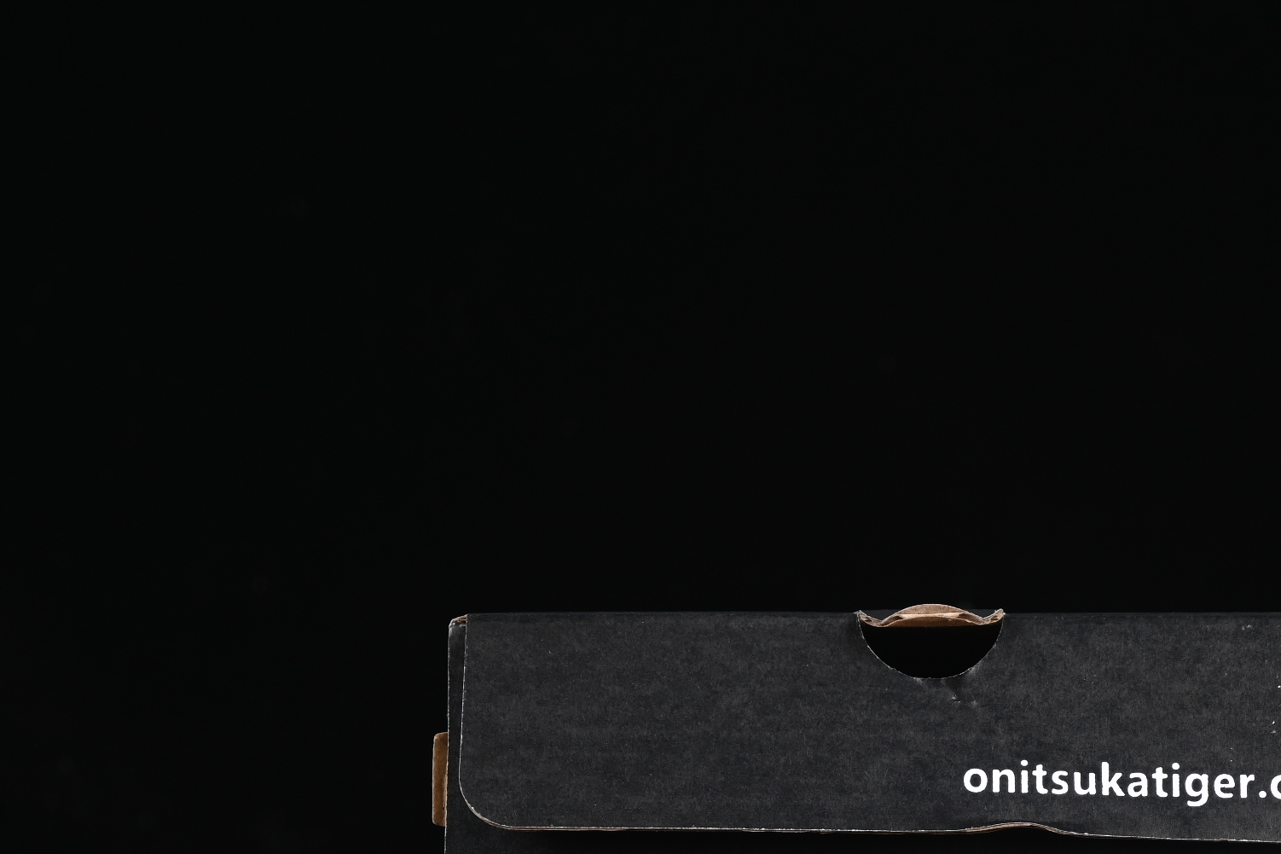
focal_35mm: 139
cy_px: 729
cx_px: 977
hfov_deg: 14.7
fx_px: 4945
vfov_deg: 9.8
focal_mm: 50
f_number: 6.3
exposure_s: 1/60
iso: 160
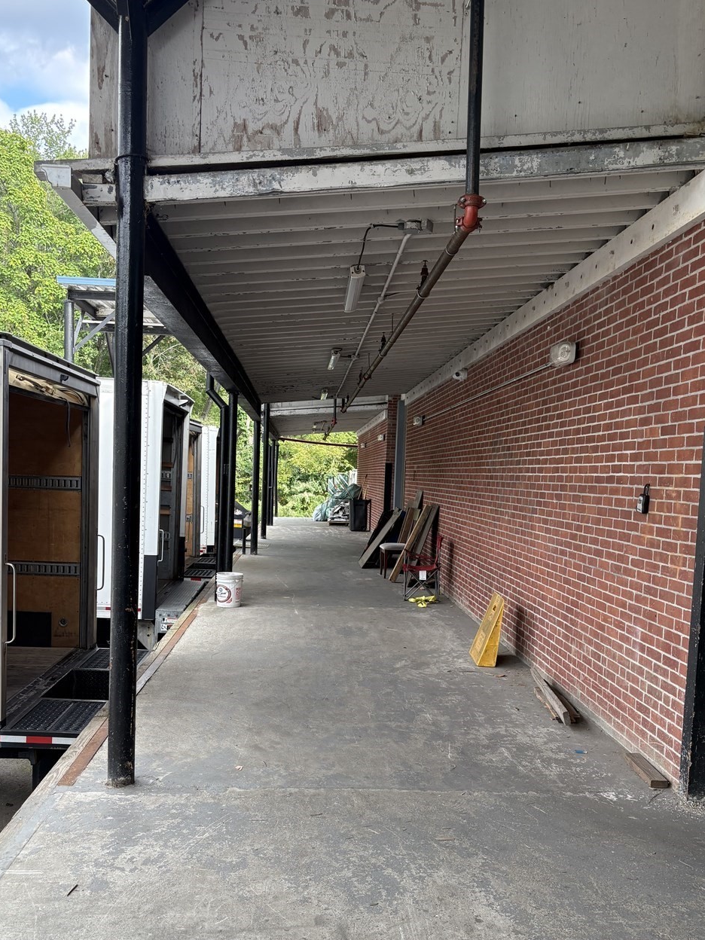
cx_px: 347
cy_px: 554
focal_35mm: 32
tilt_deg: -4.8
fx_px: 869
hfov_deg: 44.2
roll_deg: -2.0
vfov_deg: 56.5
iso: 64
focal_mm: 5.96
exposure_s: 1/194
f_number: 1.6
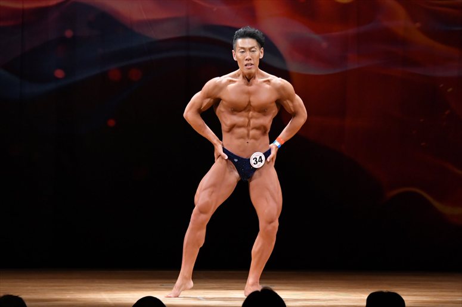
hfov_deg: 8.1
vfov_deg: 5.4
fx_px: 3271
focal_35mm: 255
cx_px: 231
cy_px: 154
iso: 4000
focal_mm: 170
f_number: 5.6
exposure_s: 1/400
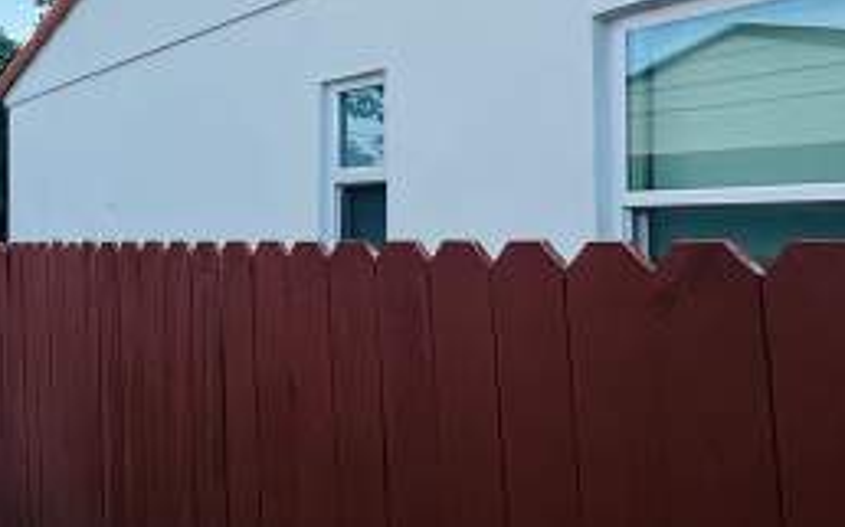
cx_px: -246
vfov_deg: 27.8
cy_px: 190
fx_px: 1059
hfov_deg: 32.8
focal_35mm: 46
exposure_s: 1/703
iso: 40
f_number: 2.2
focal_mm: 2.22
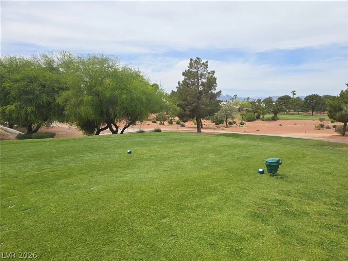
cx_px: 174
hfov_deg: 73.9
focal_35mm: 23
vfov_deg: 58.9
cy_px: 130
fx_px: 231
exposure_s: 1/854
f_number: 1.7
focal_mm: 6.3
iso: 12
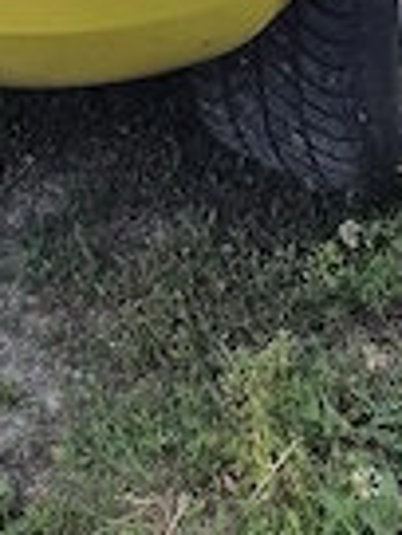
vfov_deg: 11.4
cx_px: -28
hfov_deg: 10.9
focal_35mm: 135
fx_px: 2090
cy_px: -846
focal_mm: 5.4
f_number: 1.8
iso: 25
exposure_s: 1/447
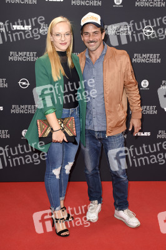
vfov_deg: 48.0
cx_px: 83
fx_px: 281
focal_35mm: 40
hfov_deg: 33.0
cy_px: 125
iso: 400
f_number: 6.3
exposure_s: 1/100
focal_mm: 27
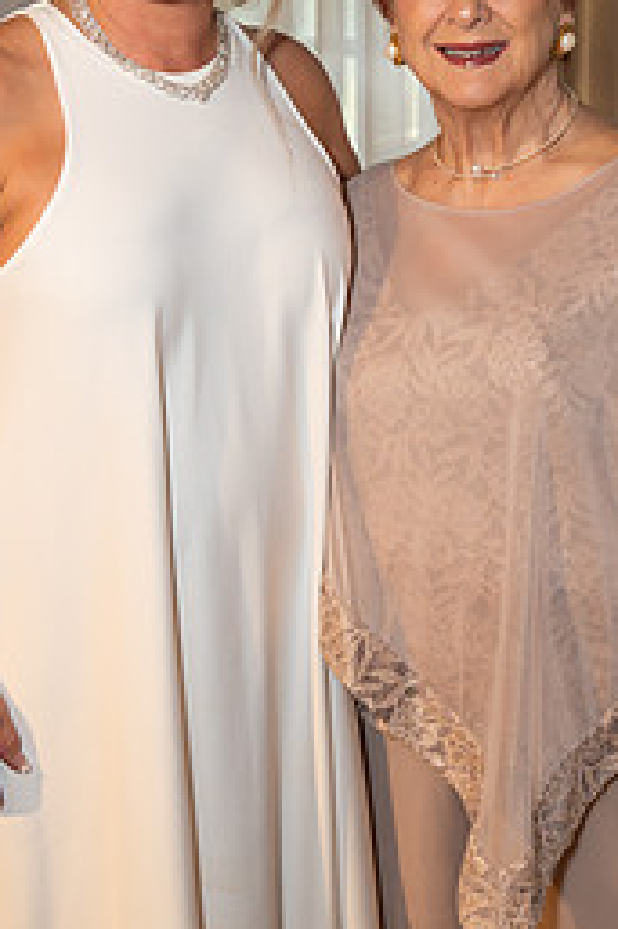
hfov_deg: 19.4
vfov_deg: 28.7
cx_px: 307
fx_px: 1805
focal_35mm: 70
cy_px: 340
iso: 800
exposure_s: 1/125
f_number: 4.5
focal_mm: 40
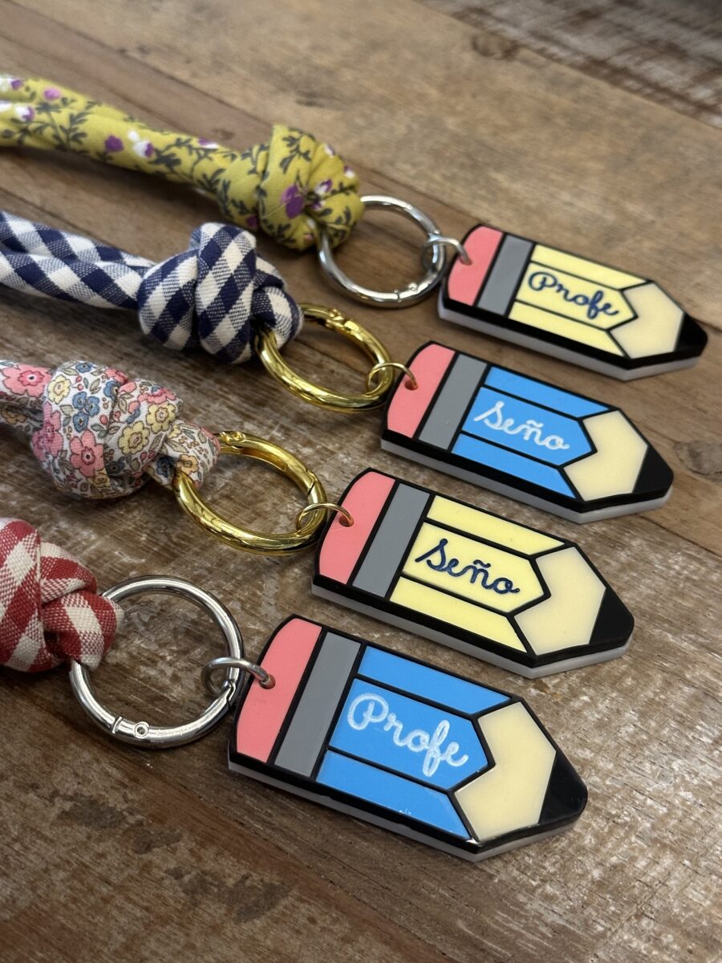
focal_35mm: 48
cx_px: 361
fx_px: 1335
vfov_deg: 39.7
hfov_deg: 30.3
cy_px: 482
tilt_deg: -48.4
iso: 320
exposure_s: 1/40
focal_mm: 6.86
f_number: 1.78
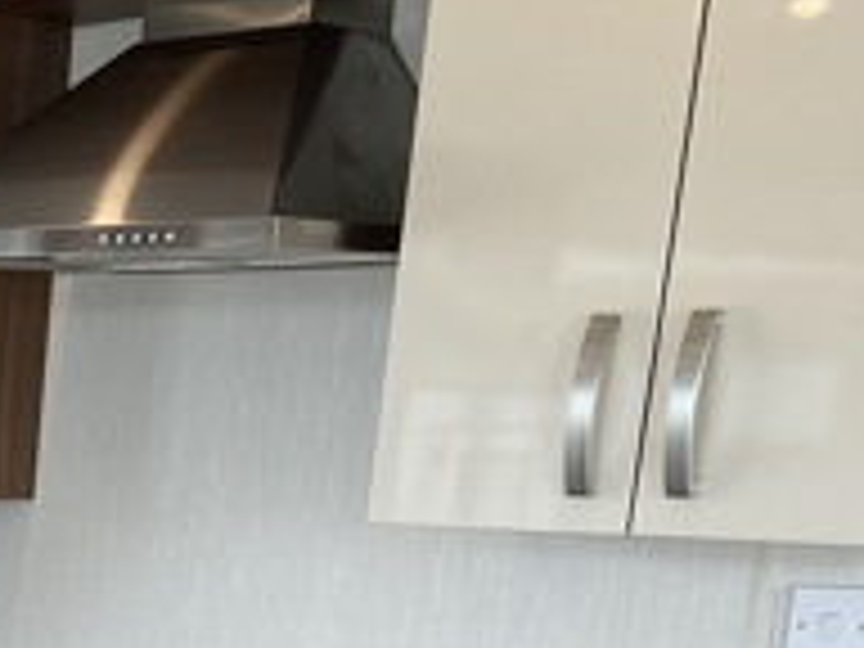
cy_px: 1019
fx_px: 2371
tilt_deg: -13.3
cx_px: -648
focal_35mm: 95
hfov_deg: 17.2
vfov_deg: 14.4
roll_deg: -1.1
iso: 50
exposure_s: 1/100
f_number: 1.8
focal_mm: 4.25
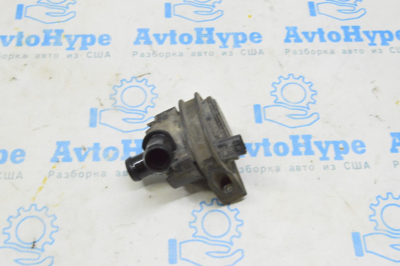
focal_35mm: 46
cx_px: 200
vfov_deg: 28.9
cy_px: 133
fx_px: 516
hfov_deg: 42.4
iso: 6400
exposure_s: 1/15
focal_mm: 31
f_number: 20
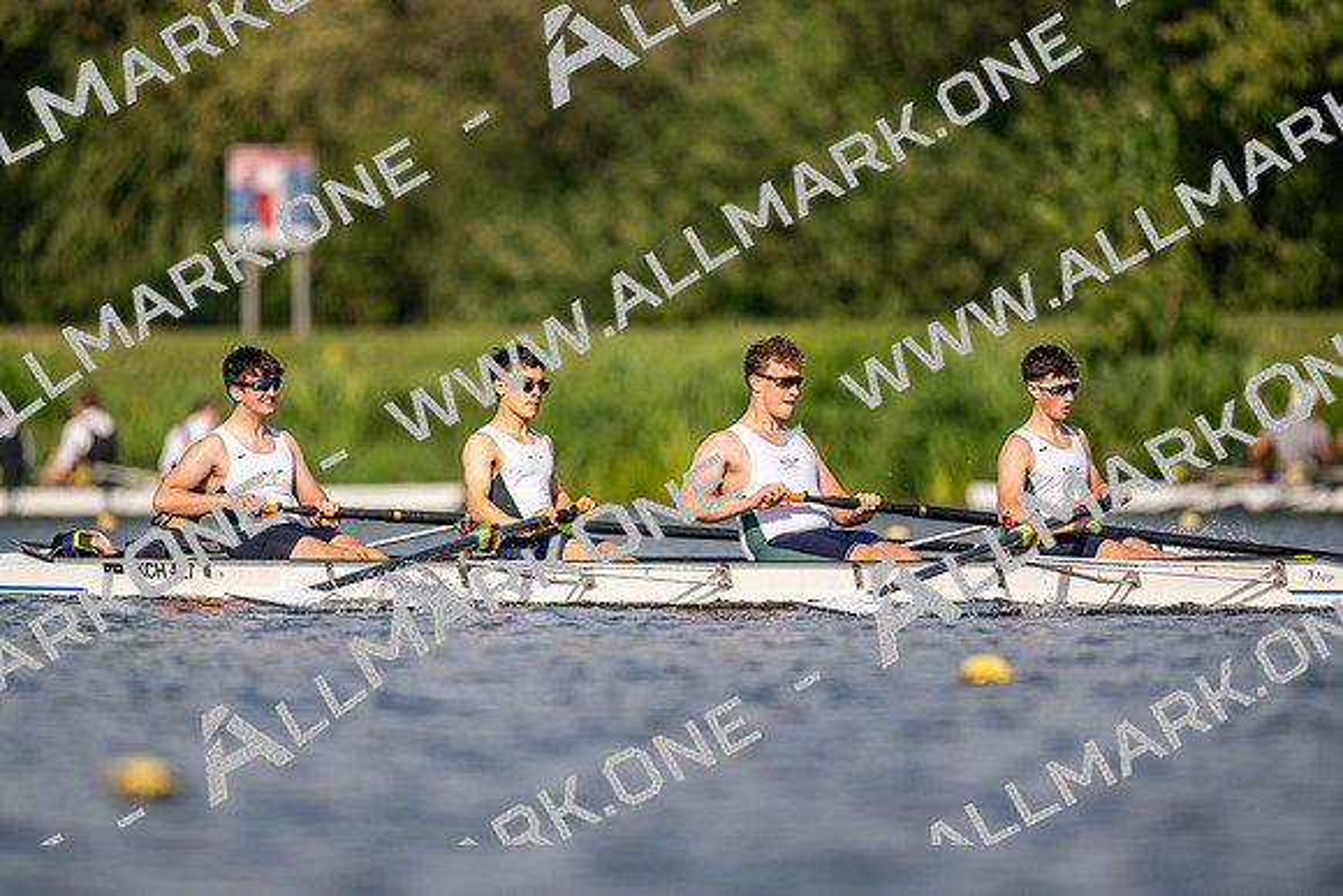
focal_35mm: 600
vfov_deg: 2.3
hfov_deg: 3.4
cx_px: 672
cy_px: 448
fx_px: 22388
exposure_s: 1/2500
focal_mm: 600
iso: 250
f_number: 4
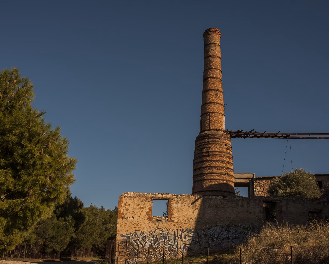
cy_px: 133
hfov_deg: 45.8
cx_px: 159
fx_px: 389
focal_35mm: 40
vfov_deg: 37.3
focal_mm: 35
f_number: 8
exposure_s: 1/1250
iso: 200
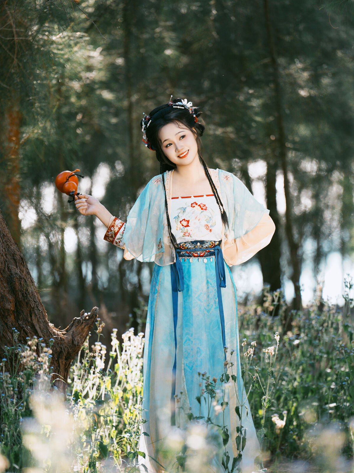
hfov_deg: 7.5
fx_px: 2700
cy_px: 256
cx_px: 177
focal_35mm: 198
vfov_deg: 10.0
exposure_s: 1/500
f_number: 2.8
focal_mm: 182
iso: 400
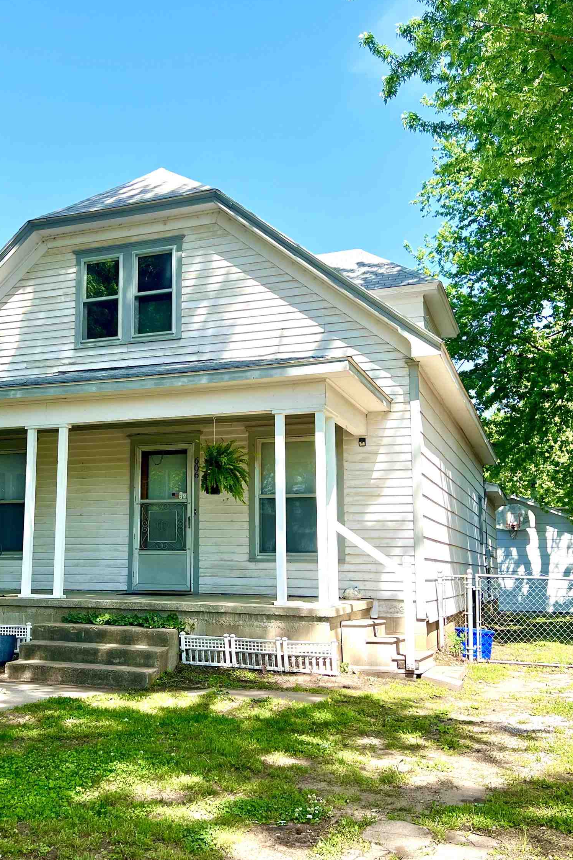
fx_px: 883
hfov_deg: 35.4
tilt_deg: +7.6
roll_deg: -1.0
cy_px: 433
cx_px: 163
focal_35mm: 37
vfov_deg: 51.9
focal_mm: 5.7
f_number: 1.5
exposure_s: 1/2045
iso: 50
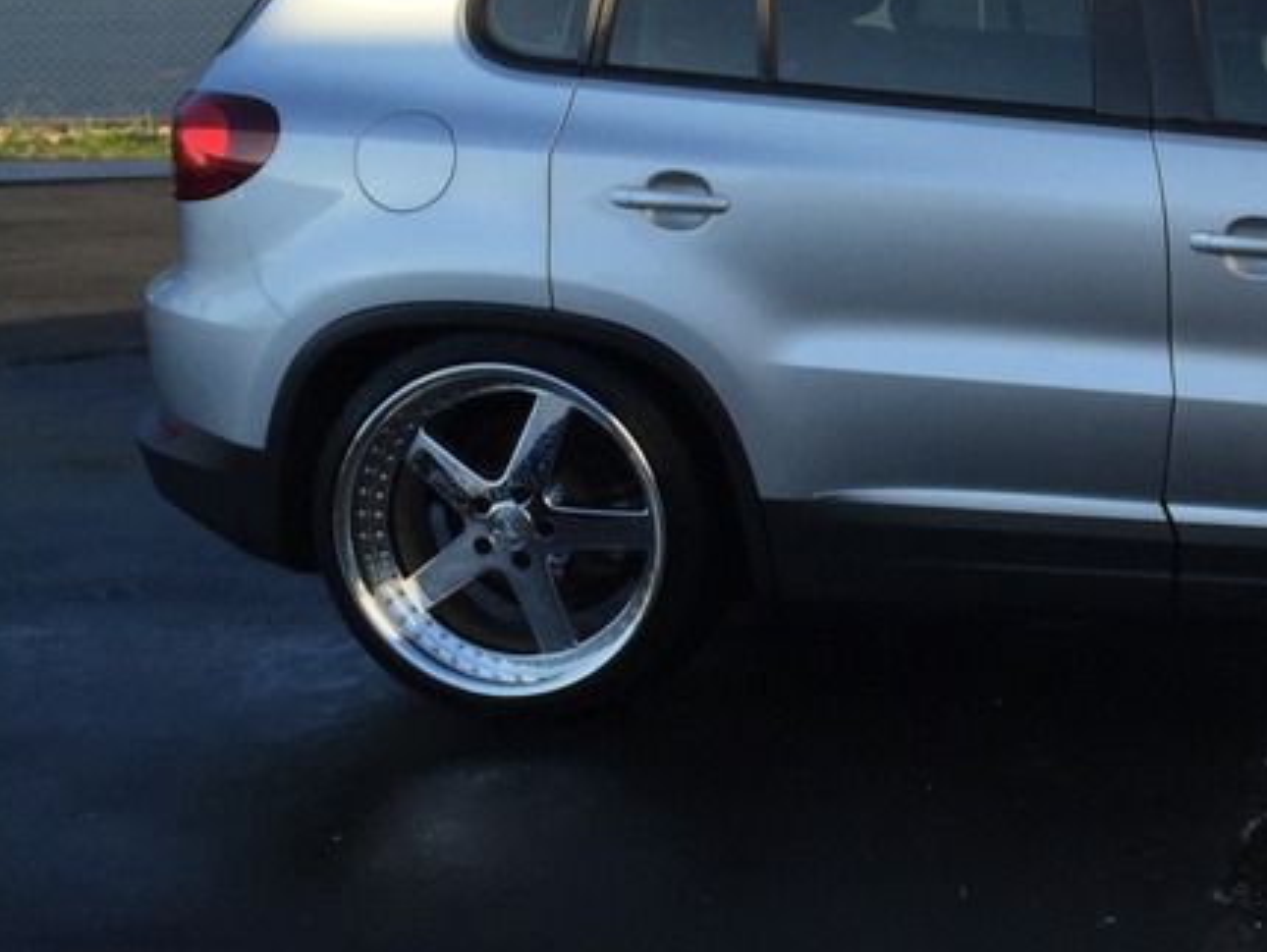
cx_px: 1473
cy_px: 389
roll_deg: -0.8
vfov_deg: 21.3
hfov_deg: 25.6
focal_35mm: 69
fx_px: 2527
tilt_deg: -11.3
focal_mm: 4.15
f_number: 2.2
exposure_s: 1/989
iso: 32
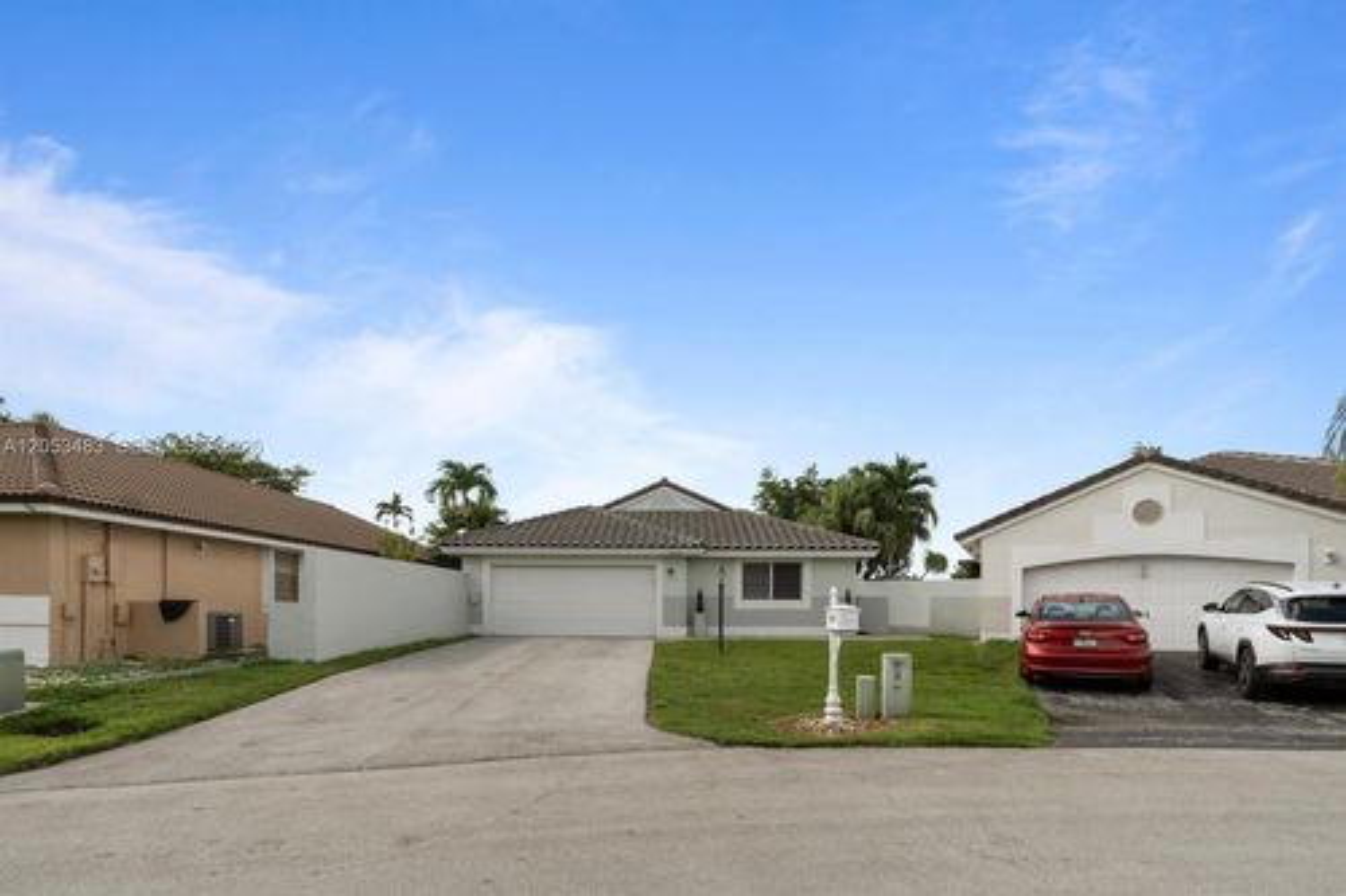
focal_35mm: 16
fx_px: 617
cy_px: 448
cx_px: 673
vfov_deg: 72.0
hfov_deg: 95.0
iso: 100
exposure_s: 1/200
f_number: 9.5
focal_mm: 11
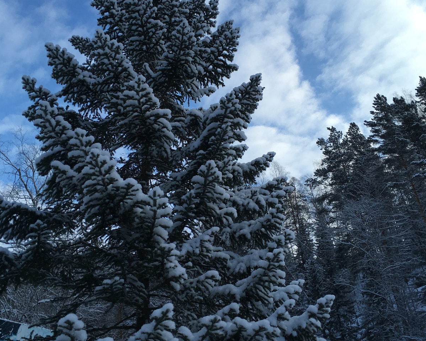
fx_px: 479
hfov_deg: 47.9
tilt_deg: +33.1
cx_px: 213
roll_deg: +1.7
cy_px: 165
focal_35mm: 38
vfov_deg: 39.1
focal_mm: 4.15
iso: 25
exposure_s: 1/785
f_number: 2.2
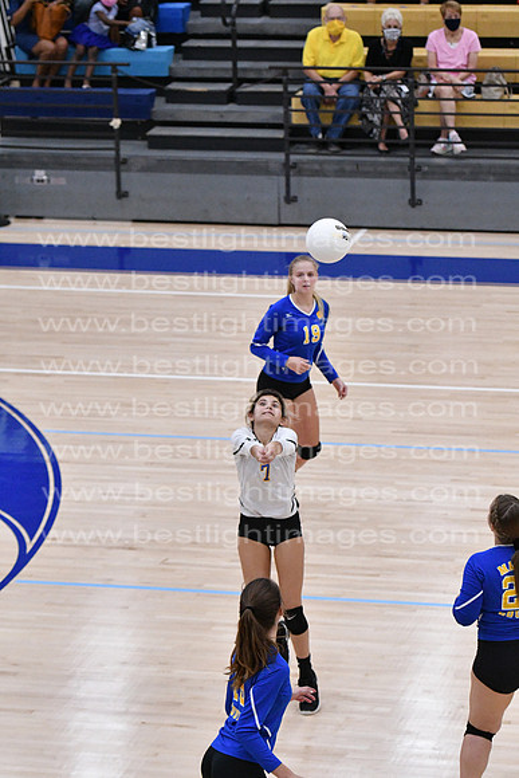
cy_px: 389
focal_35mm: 147
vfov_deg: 14.0
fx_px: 3177
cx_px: 260
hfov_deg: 9.3
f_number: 3.2
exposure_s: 1/1250
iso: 6400
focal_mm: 98
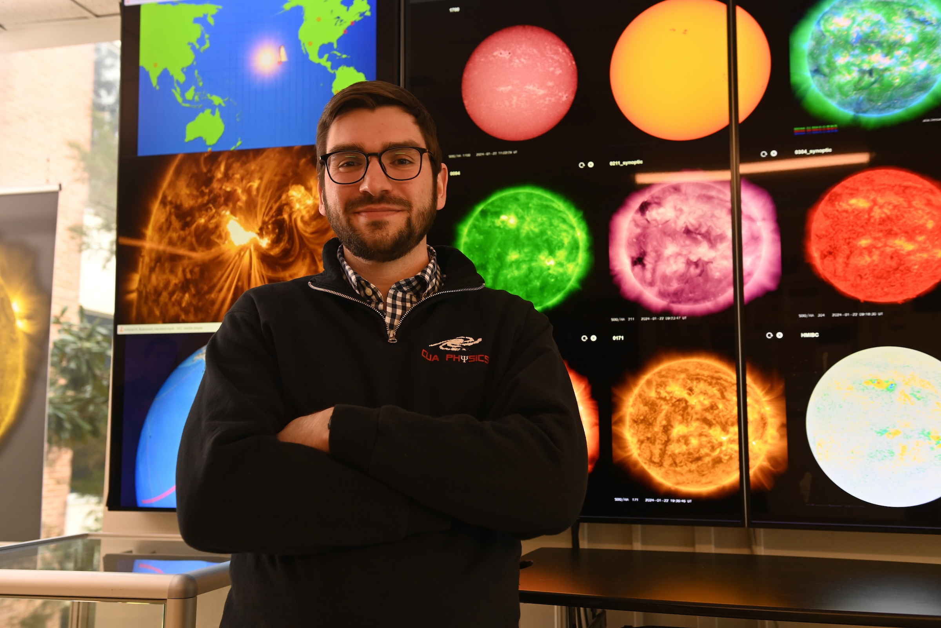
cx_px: 470
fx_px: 993
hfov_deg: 50.7
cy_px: 314
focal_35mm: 38
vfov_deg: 35.1
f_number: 4
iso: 800
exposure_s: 1/80
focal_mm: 38
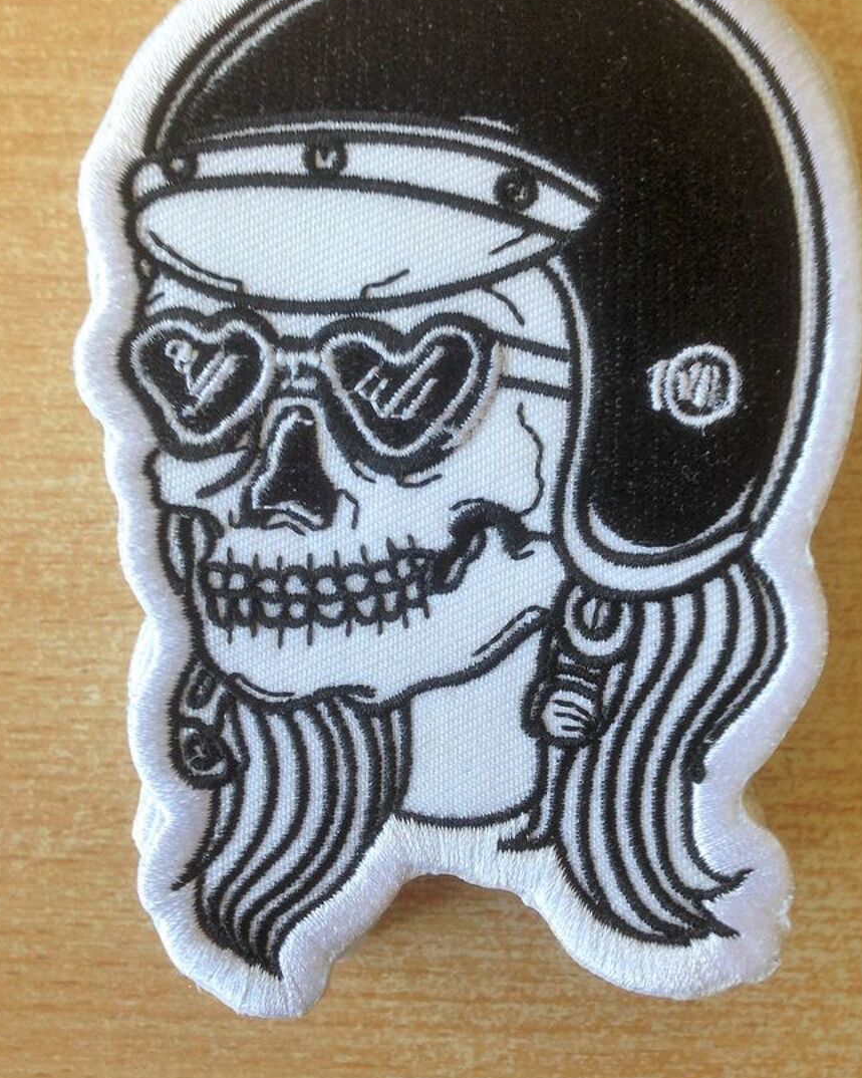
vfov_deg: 45.6
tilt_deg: -87.8
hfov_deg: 37.3
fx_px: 1276
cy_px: 437
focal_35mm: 40
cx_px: 447
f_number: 2.4
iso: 50
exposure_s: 1/30
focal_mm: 4.12
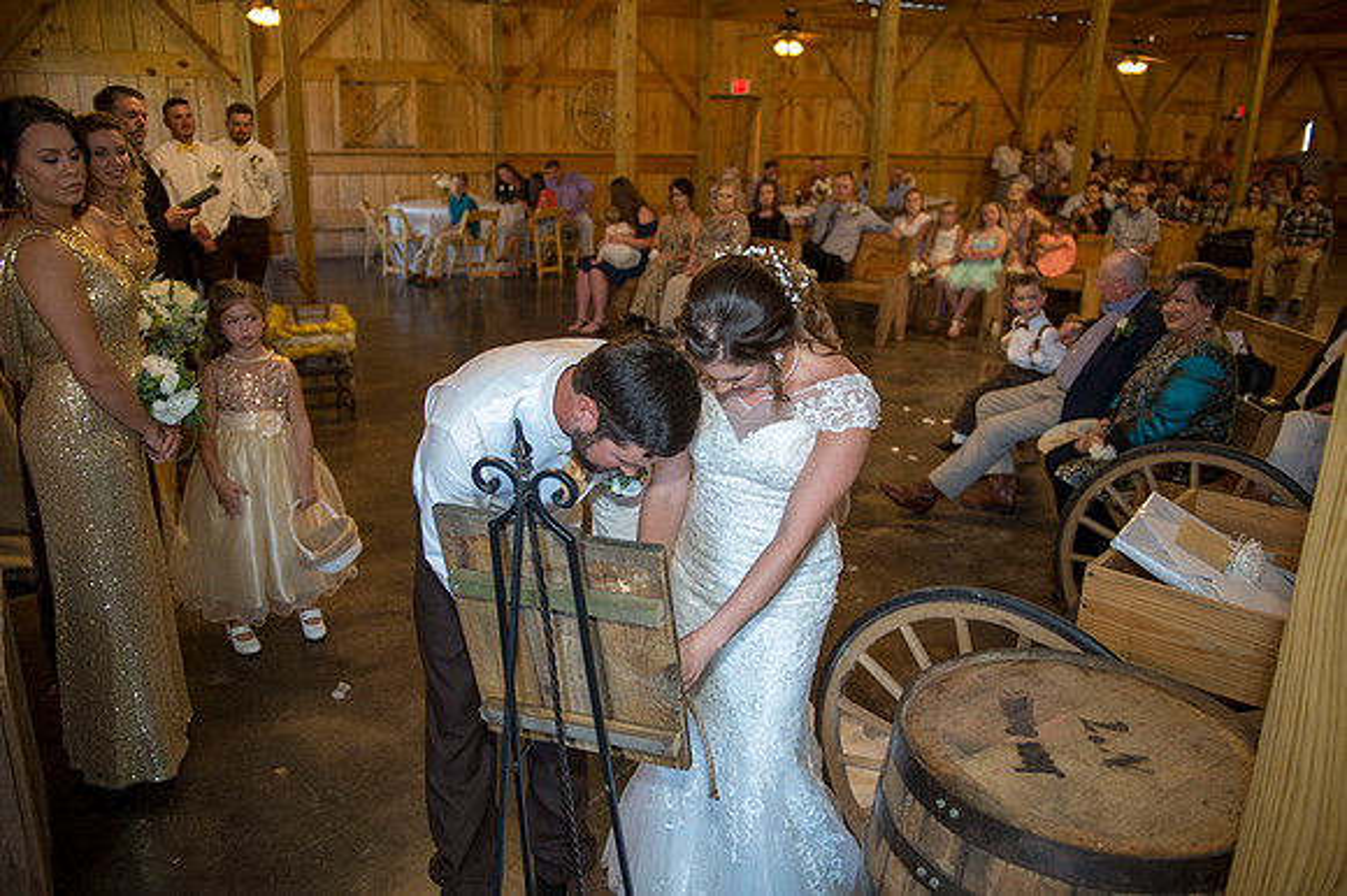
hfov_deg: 65.5
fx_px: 1047
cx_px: 674
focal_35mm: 28
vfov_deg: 46.4
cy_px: 448
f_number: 2.8
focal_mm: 28
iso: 1600
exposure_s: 1/160
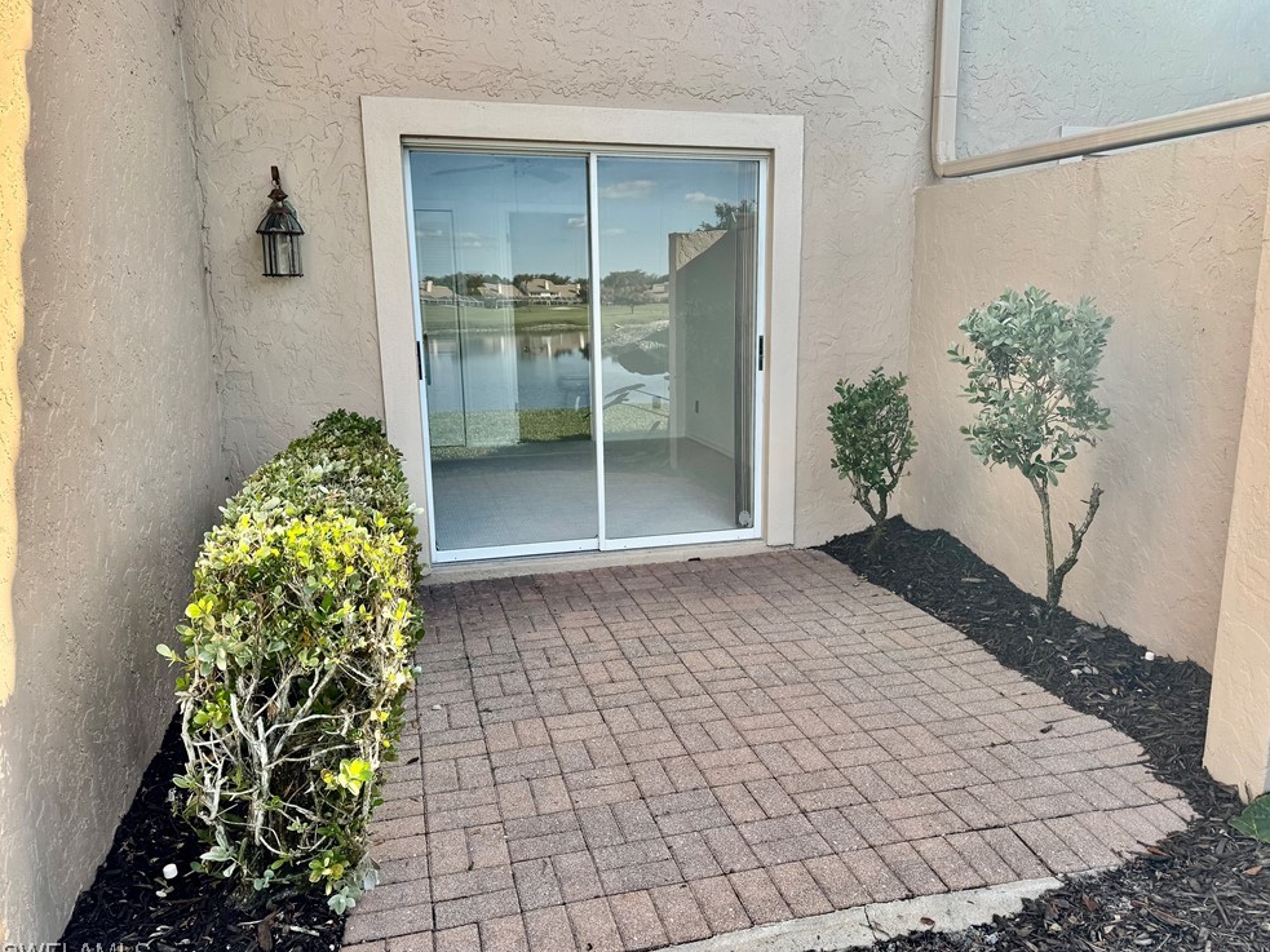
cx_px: 655
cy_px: 487
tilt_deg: -12.2
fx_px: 917
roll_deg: +0.4
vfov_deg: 54.9
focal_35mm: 25
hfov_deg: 69.4
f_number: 1.78
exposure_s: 1/1112
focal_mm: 6.76
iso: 80
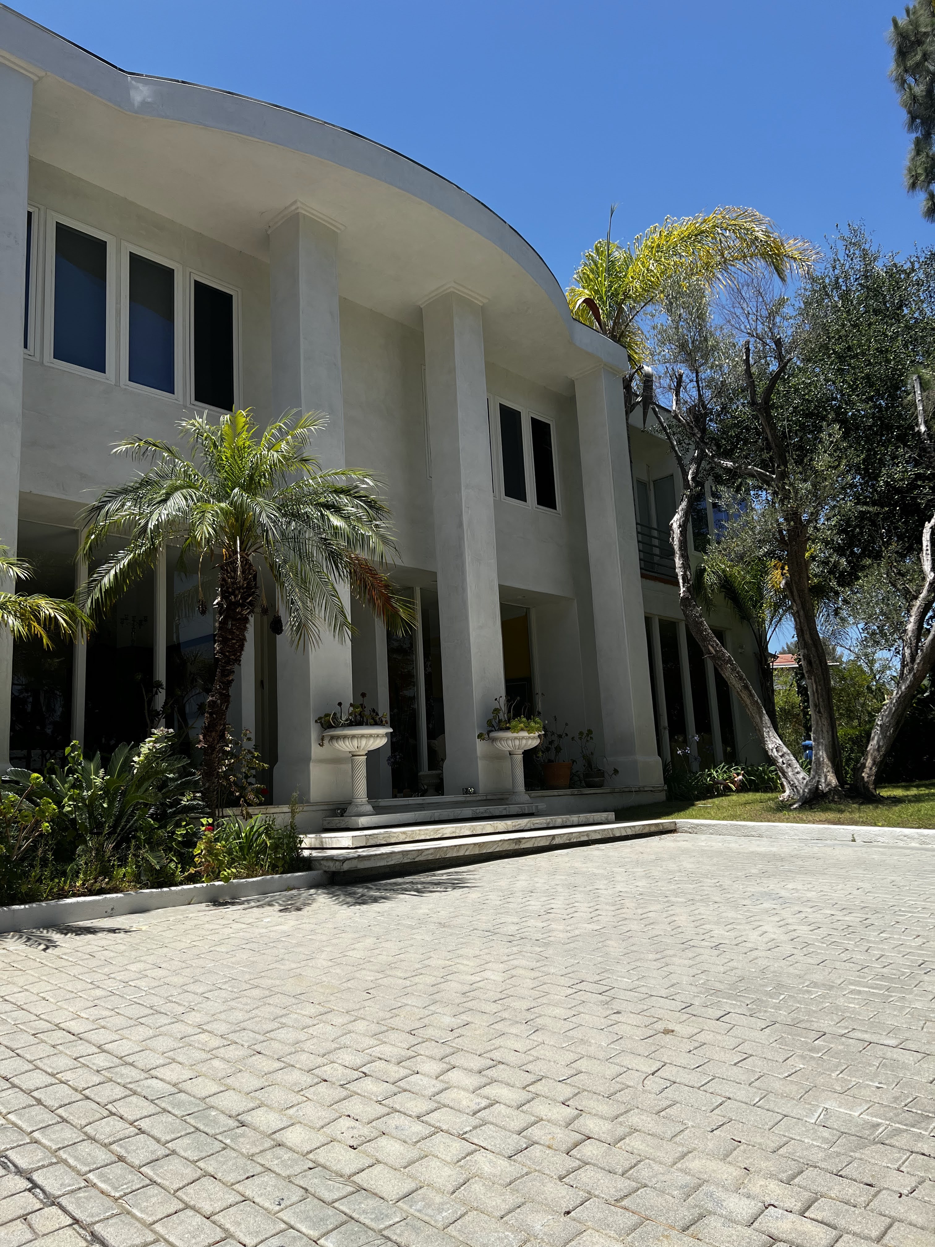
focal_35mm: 26
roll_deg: +4.0
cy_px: 624
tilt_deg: +11.6
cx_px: 468
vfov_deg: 67.3
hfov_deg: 53.1
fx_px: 936
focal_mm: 5.7
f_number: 1.5
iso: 50
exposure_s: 1/4115
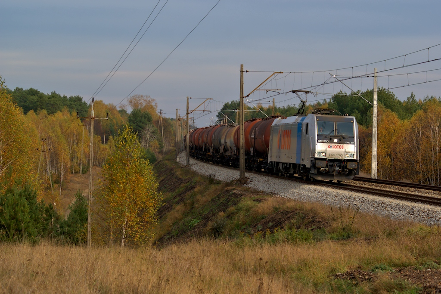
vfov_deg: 13.0
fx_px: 1286
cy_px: 147
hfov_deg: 19.5
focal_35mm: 105
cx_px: 220
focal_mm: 70
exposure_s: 1/250
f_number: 9
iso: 100
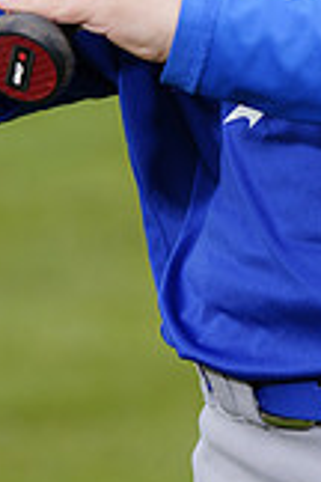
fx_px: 8533
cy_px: -184
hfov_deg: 2.2
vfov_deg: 3.2
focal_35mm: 638
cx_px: 337
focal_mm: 178
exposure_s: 1/250
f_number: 6.3
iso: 100
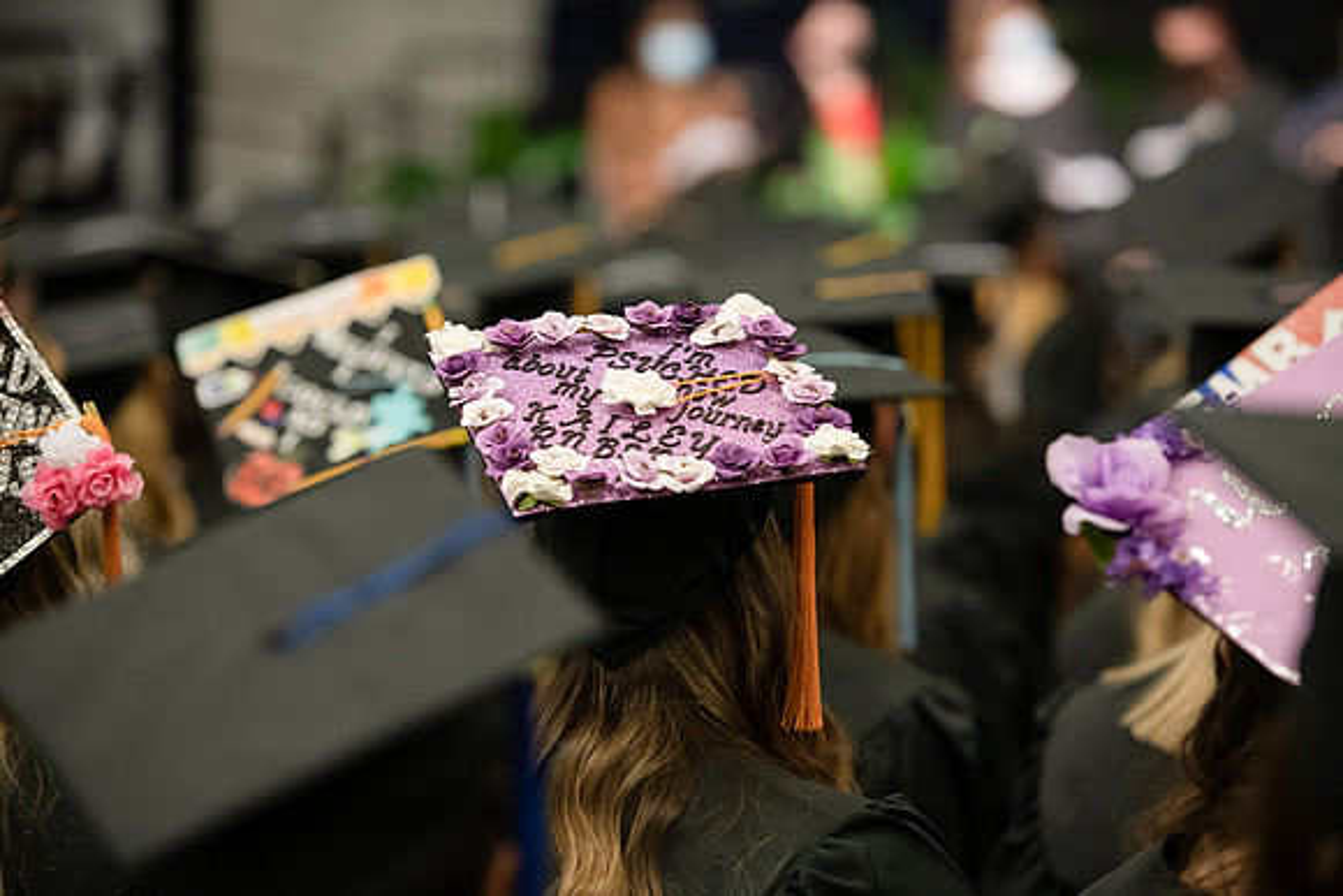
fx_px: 5783
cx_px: 672
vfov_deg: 8.9
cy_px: 448
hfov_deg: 13.2
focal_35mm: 155
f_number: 3.5
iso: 1600
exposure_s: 1/200
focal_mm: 155
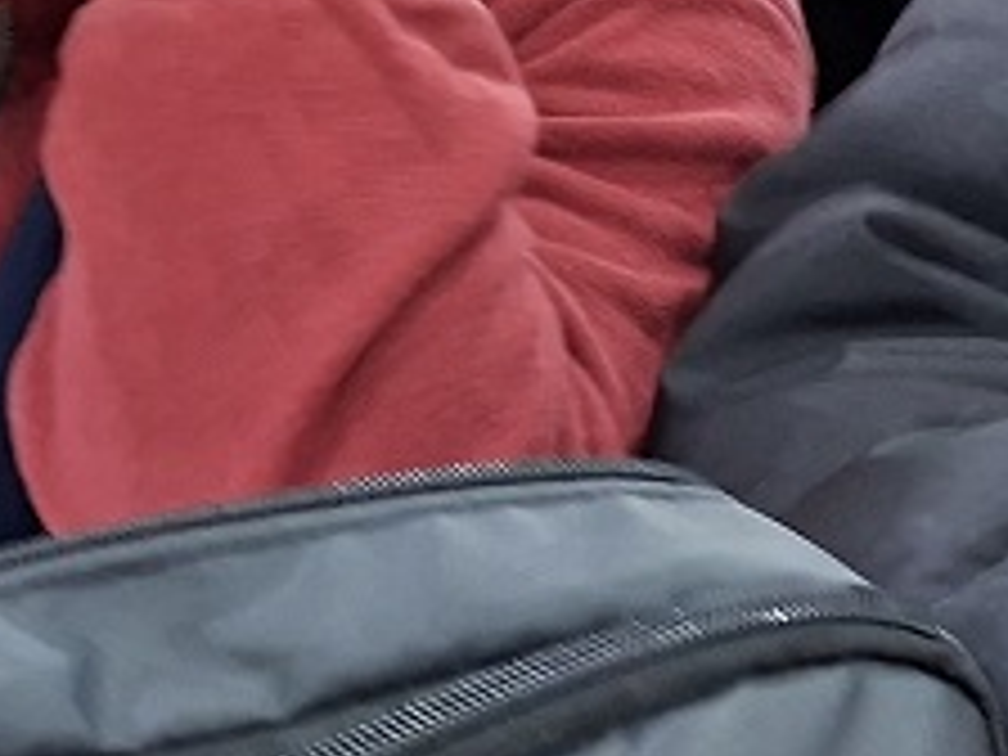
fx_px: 3582
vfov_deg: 12.0
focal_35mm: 123
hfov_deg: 16.0
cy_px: 90
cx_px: 698
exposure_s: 1/30
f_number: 1.8
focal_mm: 5.54
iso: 400
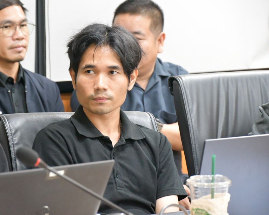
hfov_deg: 10.3
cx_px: 110
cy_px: 107
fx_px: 1488
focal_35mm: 187
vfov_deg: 8.3
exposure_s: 1/125
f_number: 5.6
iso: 12800
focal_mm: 110
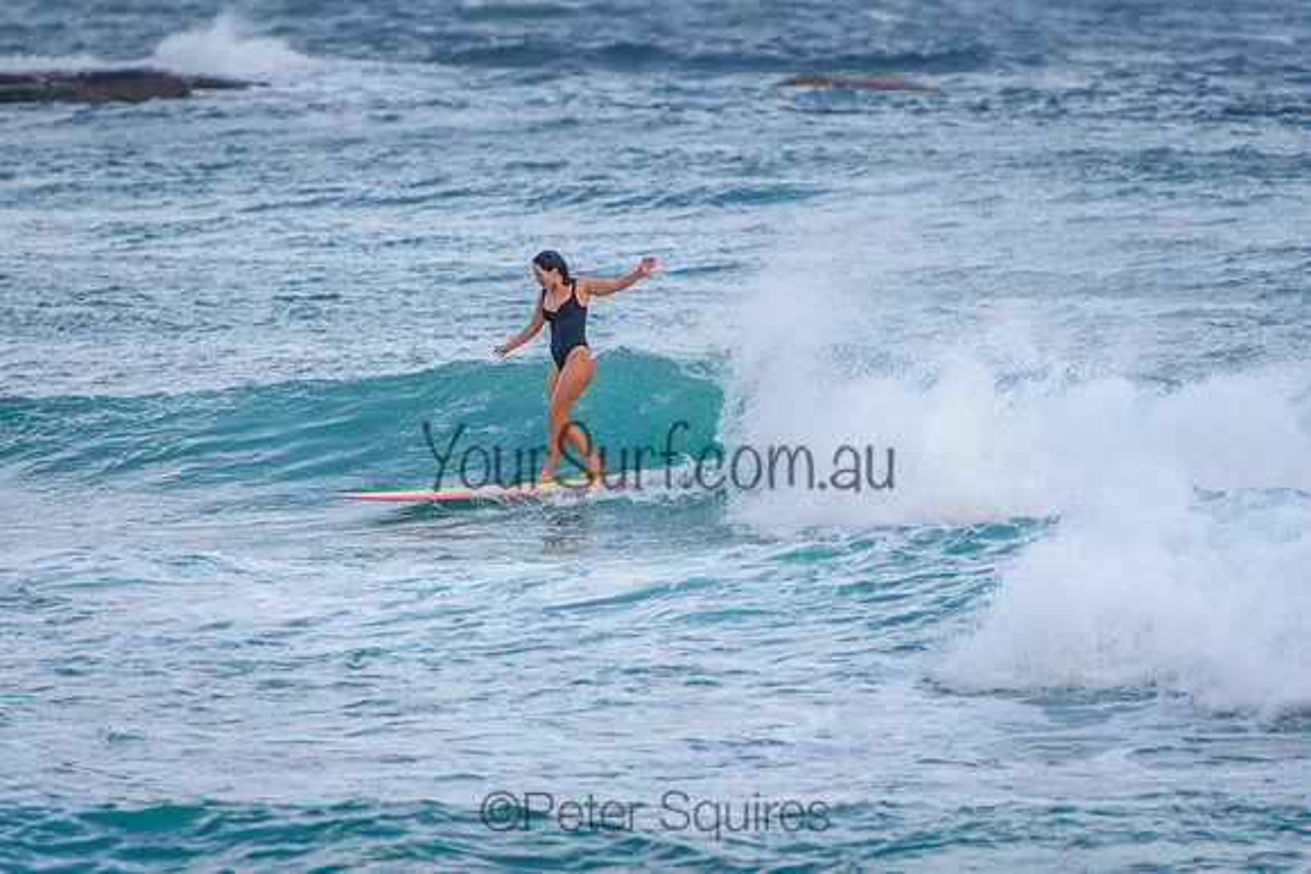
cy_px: 437
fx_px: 22393
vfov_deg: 2.2
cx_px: 656
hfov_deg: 3.4
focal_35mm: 615
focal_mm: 400
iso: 1000
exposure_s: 1/1600
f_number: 5.6
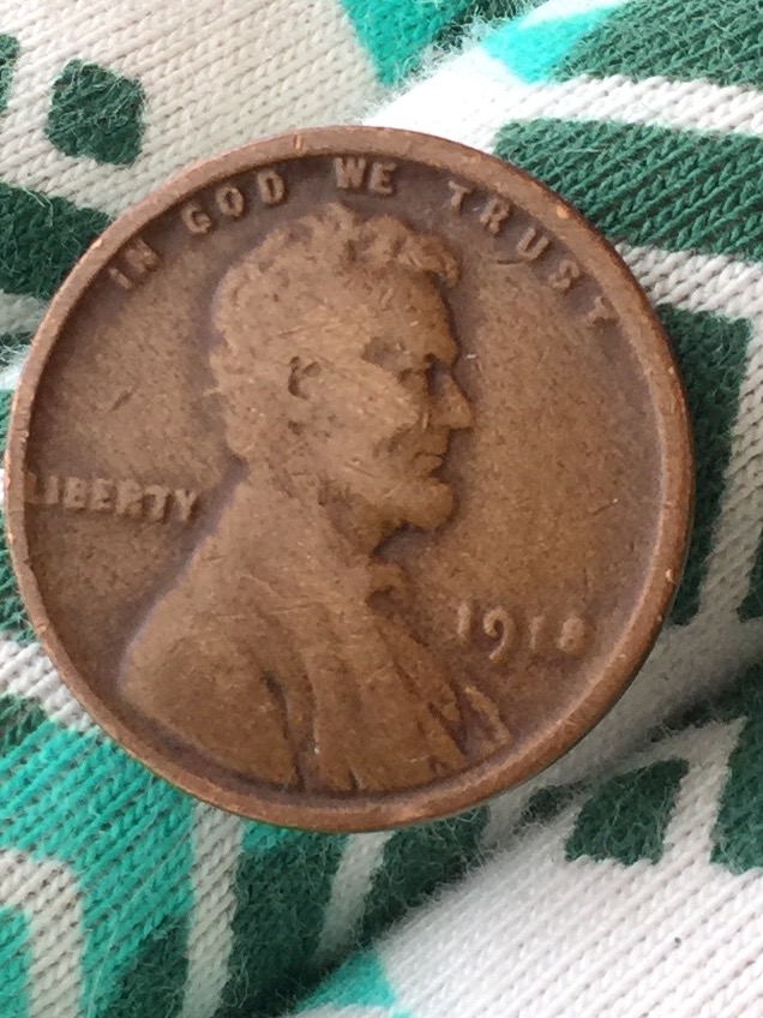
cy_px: 509
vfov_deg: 61.7
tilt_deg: -68.7
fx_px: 852
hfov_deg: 48.2
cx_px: 382
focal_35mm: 29
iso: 32
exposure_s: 1/40
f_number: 2.2
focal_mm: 4.15
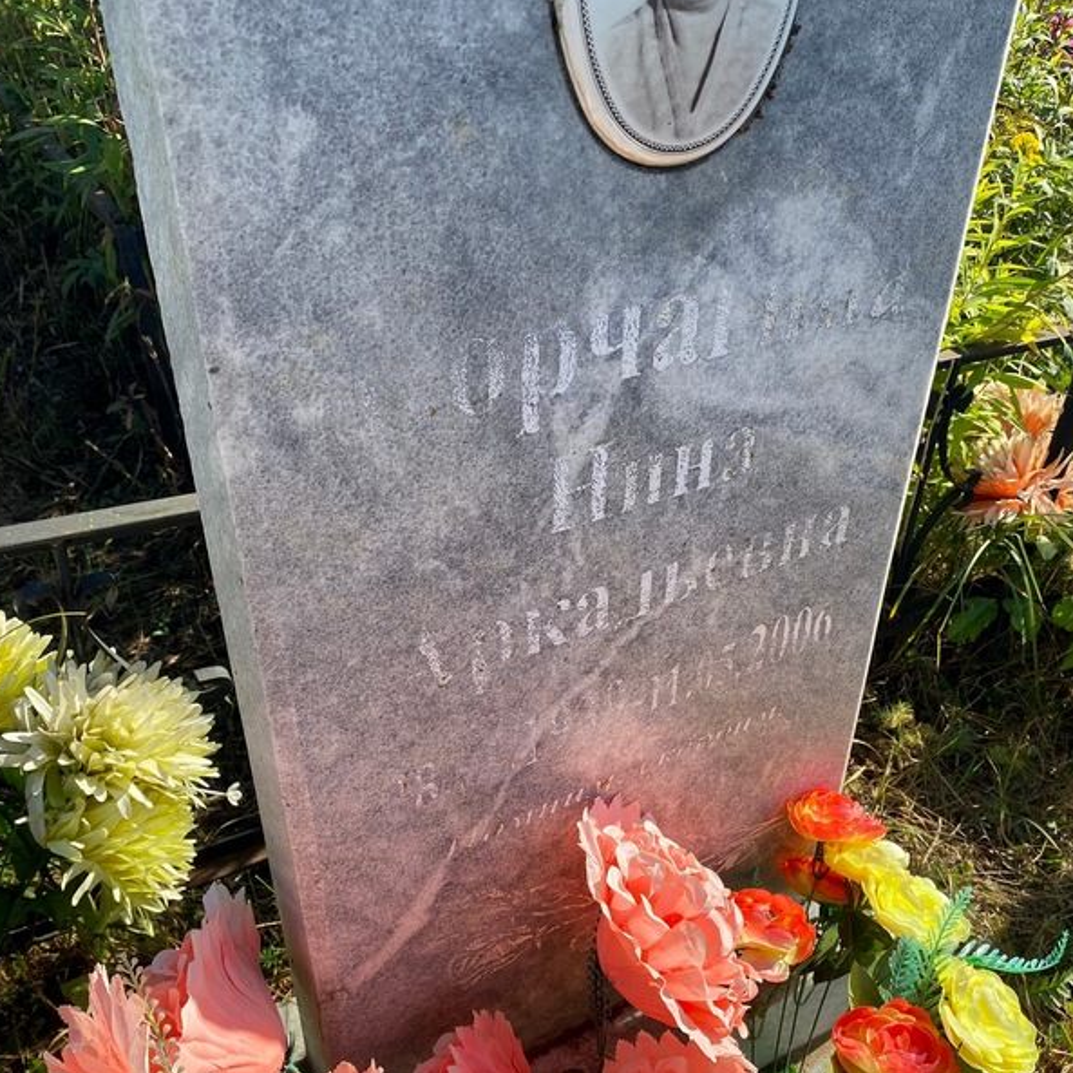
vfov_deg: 52.5
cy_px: 537
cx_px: 641
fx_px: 1087
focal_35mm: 31
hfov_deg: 52.2
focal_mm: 4.25
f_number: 1.8
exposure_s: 1/1258
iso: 32
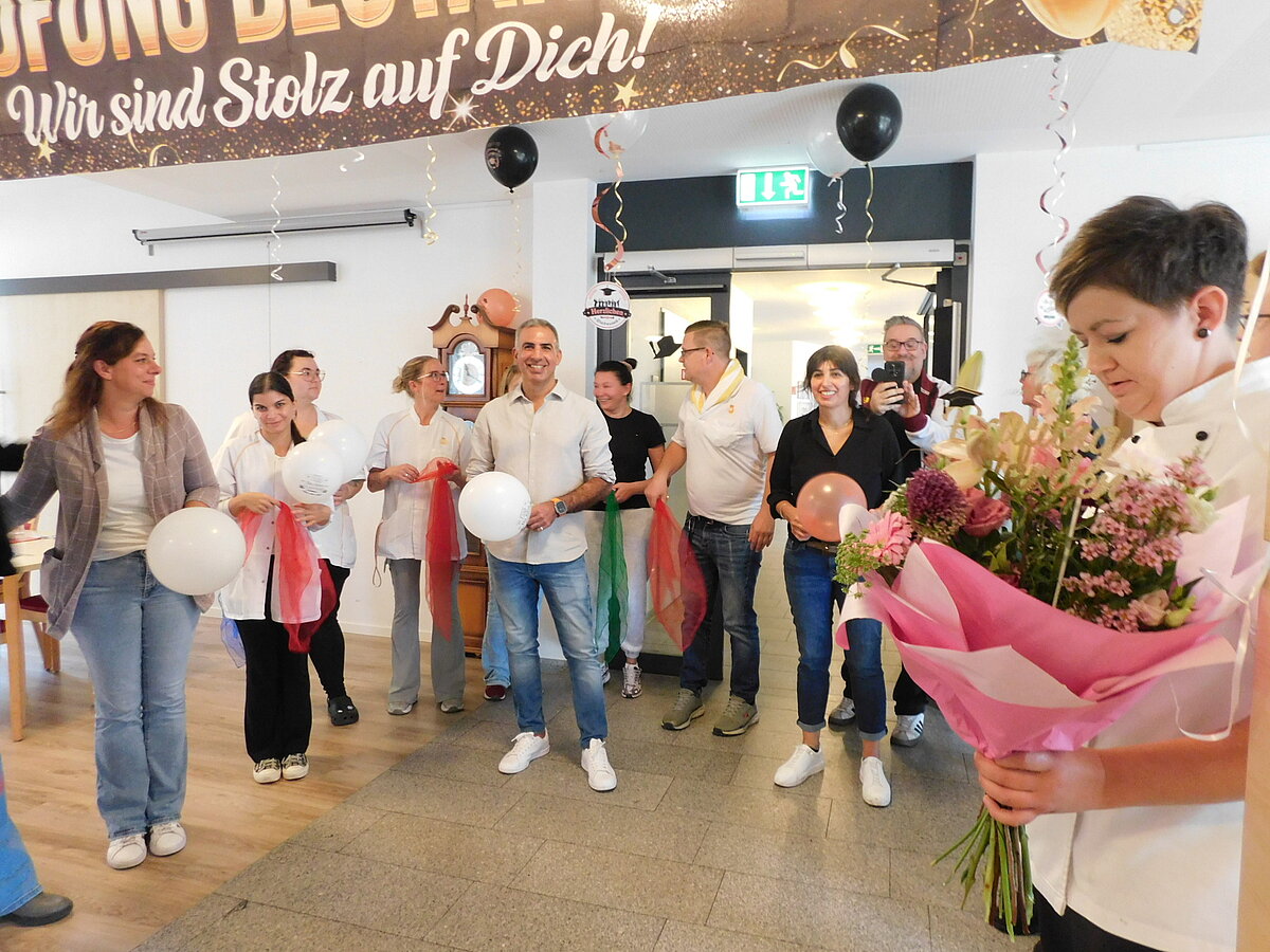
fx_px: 844
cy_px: 476
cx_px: 635
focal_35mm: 23
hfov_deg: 73.9
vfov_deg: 58.9
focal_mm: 4
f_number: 3
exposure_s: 1/20
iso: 400
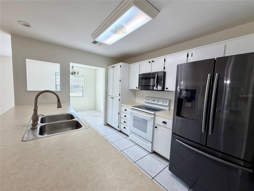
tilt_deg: -4.7
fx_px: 103
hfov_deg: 102.1
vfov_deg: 85.7
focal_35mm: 14
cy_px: 96
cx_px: 127
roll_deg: -2.4
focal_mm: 2.22
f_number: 2.2
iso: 100
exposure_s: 1/120
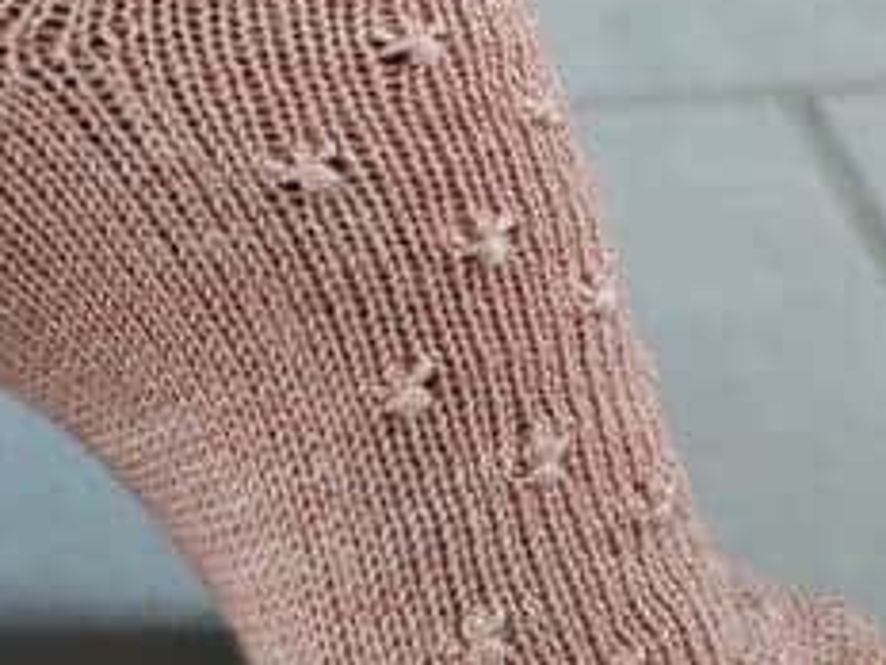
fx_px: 4556
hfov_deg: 10.9
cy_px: -386
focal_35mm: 178
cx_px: -134
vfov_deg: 8.1
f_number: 2
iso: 1710
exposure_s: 1/33
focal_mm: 8.16
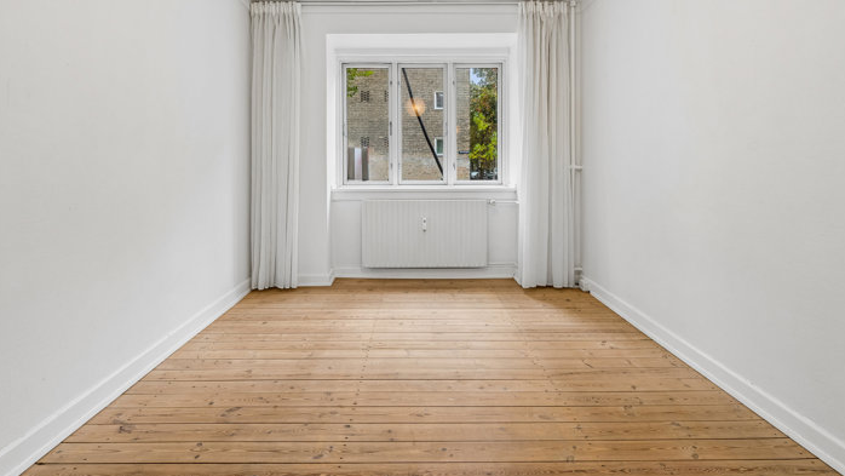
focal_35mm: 18
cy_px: 168
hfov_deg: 92.6
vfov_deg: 59.9
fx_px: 403
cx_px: 418
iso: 200
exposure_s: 1/8
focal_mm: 15
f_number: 8
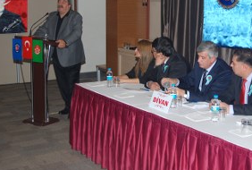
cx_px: 164
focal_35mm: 58
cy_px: 51
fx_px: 407
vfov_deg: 23.4
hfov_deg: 34.1
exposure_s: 1/60
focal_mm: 26
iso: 200
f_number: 4
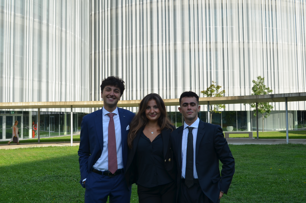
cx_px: 153
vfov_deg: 34.1
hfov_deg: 49.6
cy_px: 102
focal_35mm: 39
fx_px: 331
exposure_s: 1/250
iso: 140
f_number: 8
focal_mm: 26
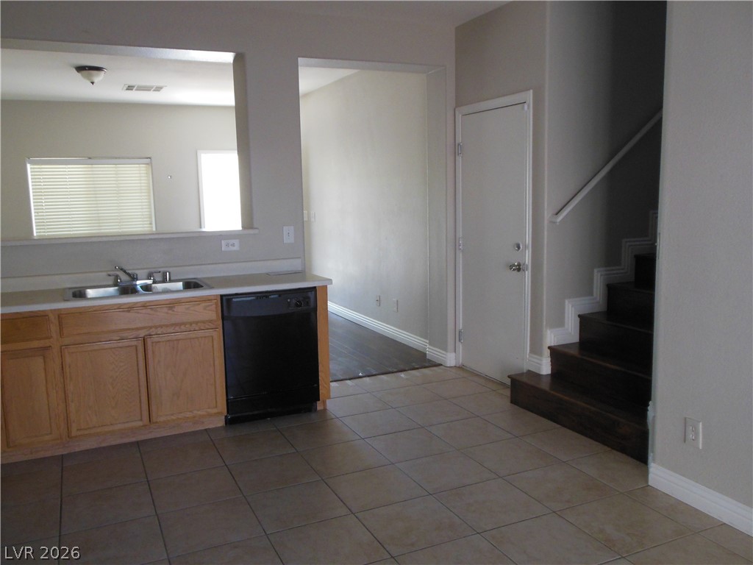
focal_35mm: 29
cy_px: 282
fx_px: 631
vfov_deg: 48.2
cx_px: 376
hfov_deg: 61.7
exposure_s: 1/80
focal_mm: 5.2
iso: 400
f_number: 3.3
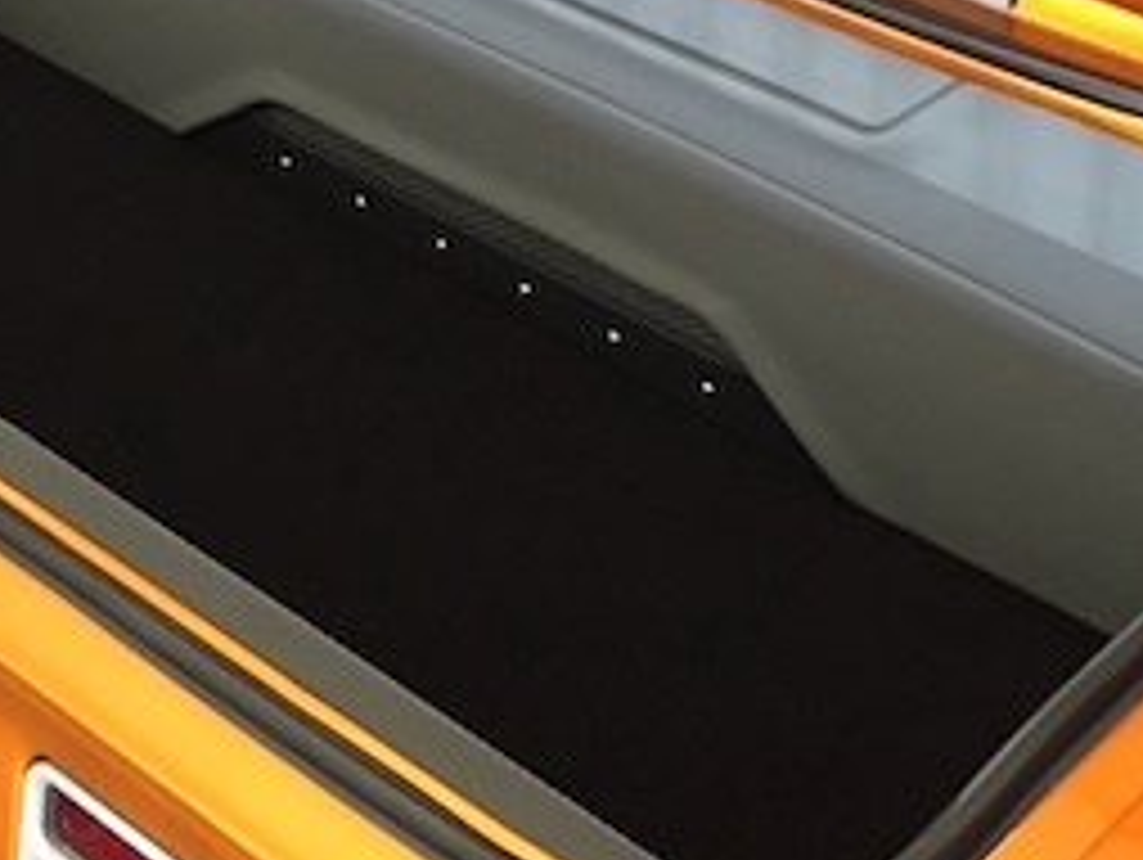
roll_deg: -1.3
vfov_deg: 19.5
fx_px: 2413
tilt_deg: -24.2
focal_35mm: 73
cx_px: 684
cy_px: -41
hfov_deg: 26.6
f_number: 2.2
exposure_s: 1/30
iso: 160
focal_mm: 4.15
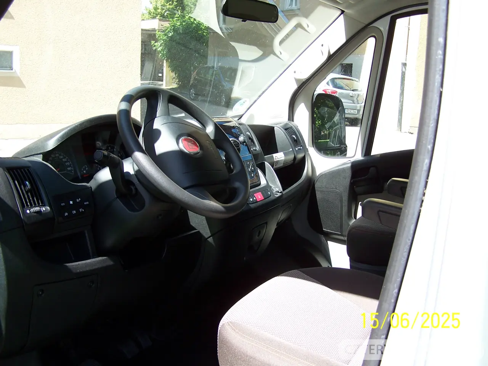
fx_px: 536
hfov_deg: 49.0
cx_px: 244
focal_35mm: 38
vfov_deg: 37.7
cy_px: 183
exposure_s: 1/125
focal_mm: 6.3
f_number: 2.8
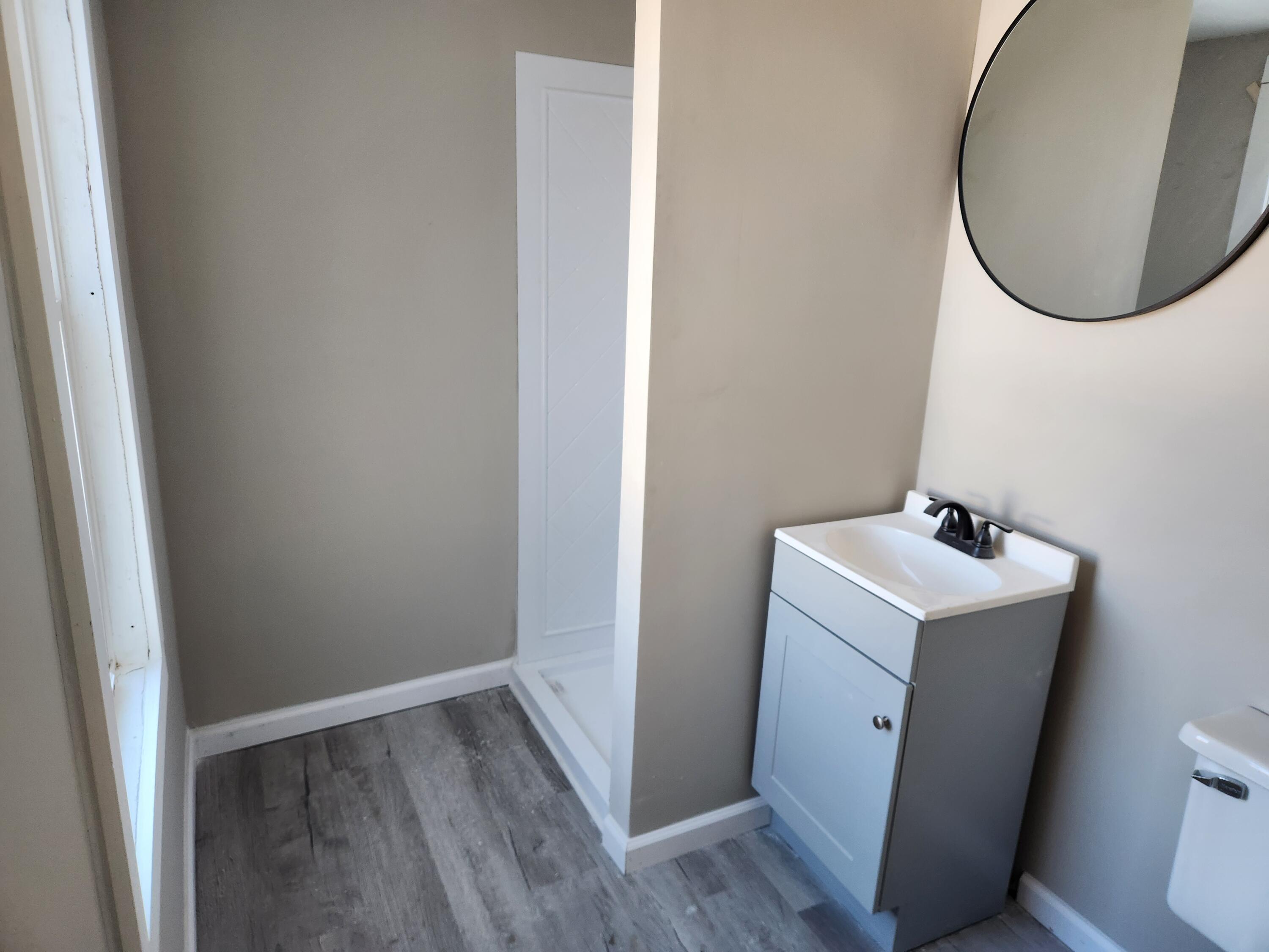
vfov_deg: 58.9
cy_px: 476
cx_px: 634
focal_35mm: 23
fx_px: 843
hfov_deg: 73.9
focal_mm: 5.4
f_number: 1.8
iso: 160
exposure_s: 1/180
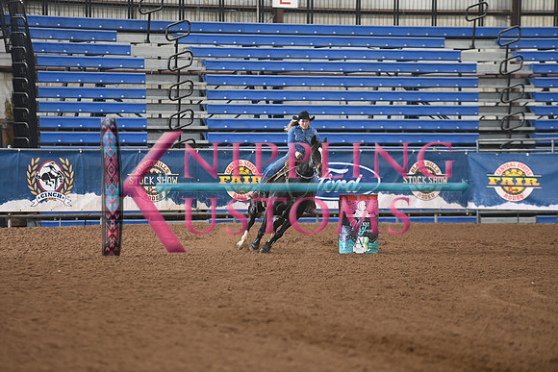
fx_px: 3101
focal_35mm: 200
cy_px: 186
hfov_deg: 10.3
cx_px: 279
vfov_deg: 6.9
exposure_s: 1/250
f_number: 3.5
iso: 2500
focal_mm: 200
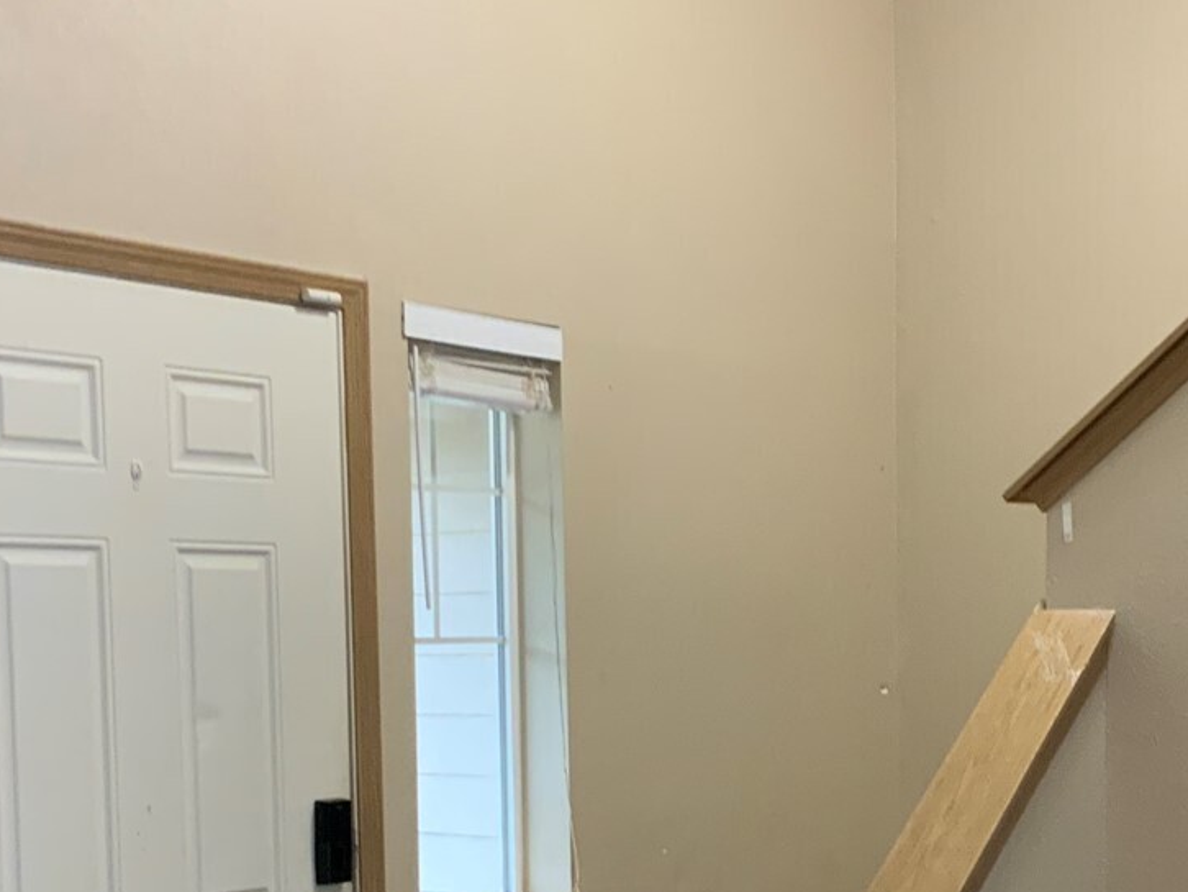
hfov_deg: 30.1
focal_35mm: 64
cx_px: 742
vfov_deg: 22.5
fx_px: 2197
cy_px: 772
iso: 160
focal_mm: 3
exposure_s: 1/60
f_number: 1.8
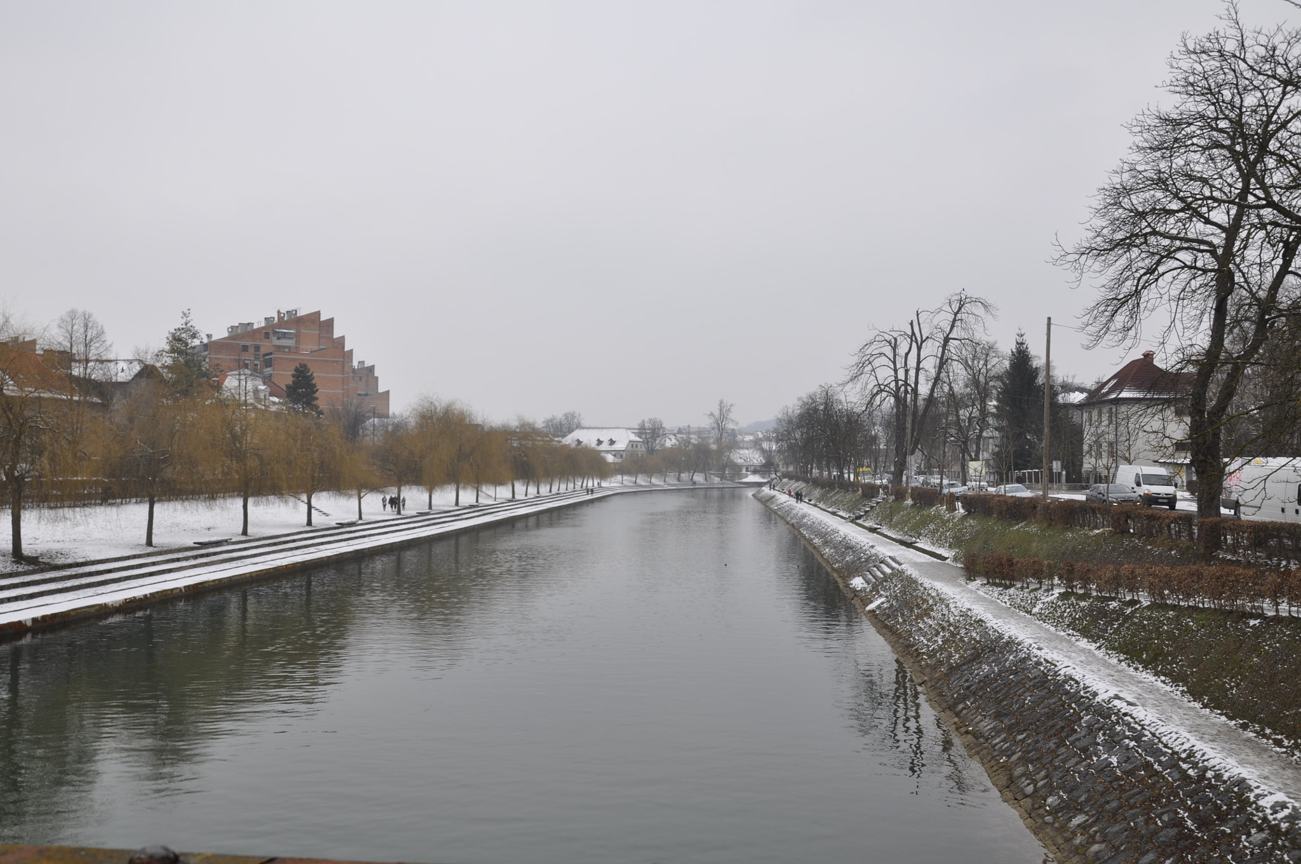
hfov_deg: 59.6
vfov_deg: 41.6
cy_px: 432
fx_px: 1137
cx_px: 650
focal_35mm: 32
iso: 200
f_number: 9
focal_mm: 21
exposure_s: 1/320
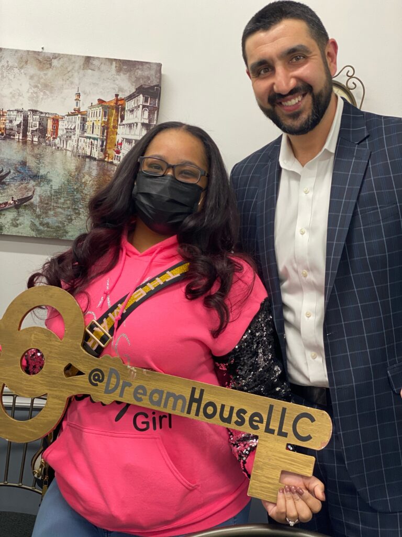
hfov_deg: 28.0
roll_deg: -3.6
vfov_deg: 36.8
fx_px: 805
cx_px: 201
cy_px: 268
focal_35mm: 52
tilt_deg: -5.7
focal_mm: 6
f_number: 2
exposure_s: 1/40
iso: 125
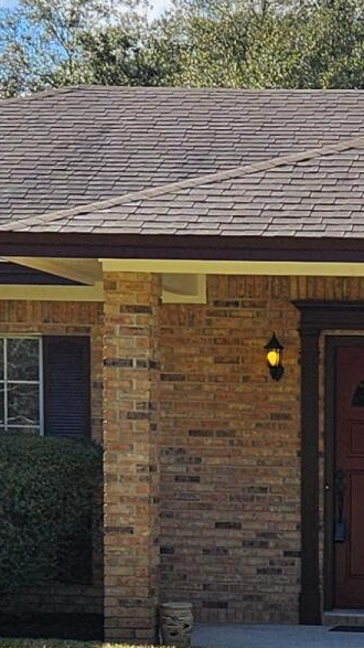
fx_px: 2197
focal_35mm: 128
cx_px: 478
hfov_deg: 9.3
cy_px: 705
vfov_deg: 16.3
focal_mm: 5.4
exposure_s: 1/1686
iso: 20
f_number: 1.8
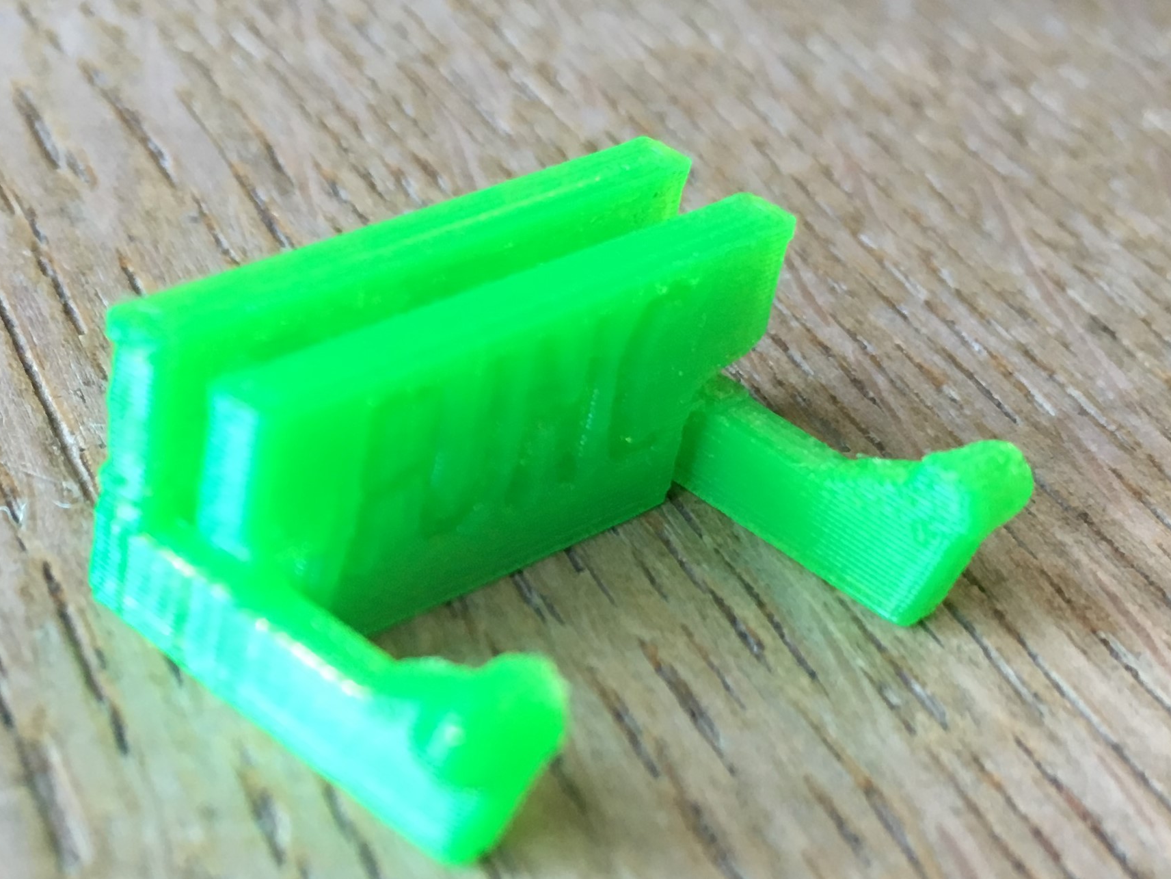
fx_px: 1590
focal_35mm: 47
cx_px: 449
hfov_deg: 40.2
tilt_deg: -36.1
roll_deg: -5.8
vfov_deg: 30.8
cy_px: 515
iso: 125
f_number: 2.2
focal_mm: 4.15
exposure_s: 1/33
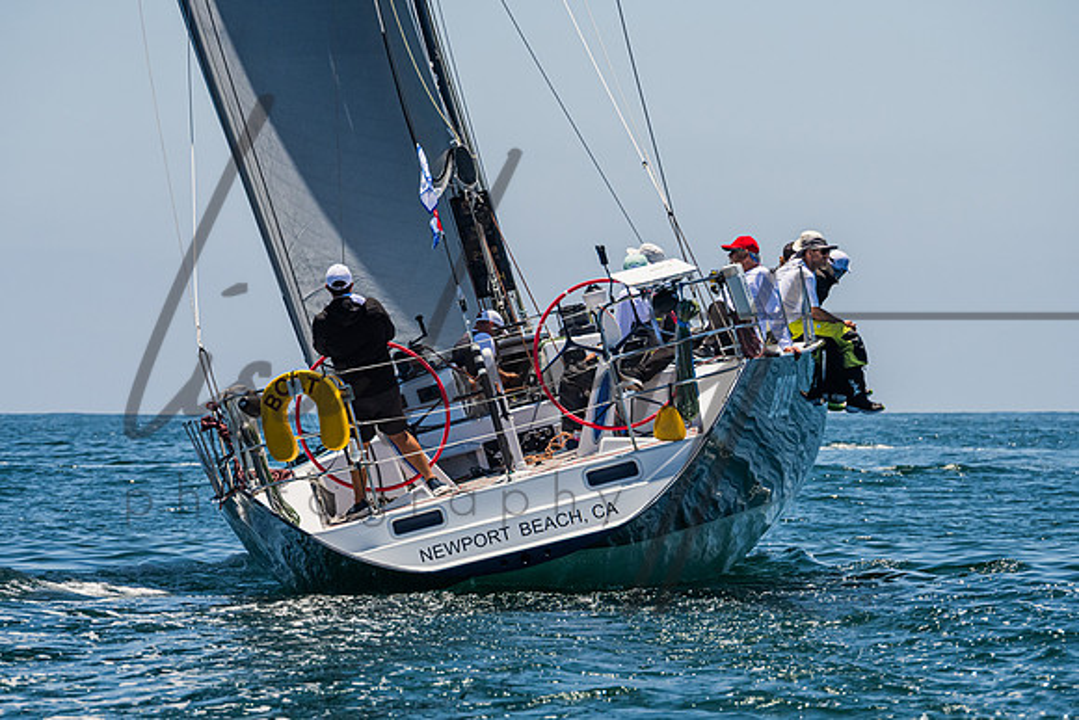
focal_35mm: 305
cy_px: 410
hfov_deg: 6.8
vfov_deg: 4.5
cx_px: 556
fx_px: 9146
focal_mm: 220
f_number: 8
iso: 500
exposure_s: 1/2500
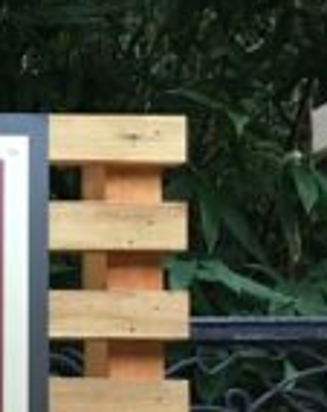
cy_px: 596
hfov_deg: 9.7
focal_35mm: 129
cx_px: -596
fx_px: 1566
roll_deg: +0.7
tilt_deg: +2.1
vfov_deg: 14.1
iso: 80
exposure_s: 1/17
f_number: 2.2
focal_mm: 4.15
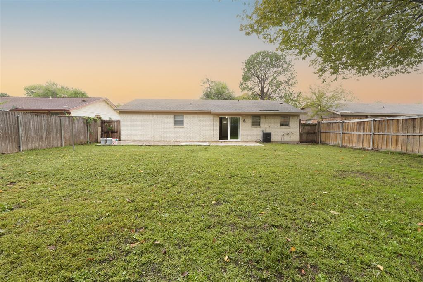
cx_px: 212
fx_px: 176
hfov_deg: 100.4
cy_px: 141
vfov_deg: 77.3
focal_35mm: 15
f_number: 11
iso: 200
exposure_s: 1/10
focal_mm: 10
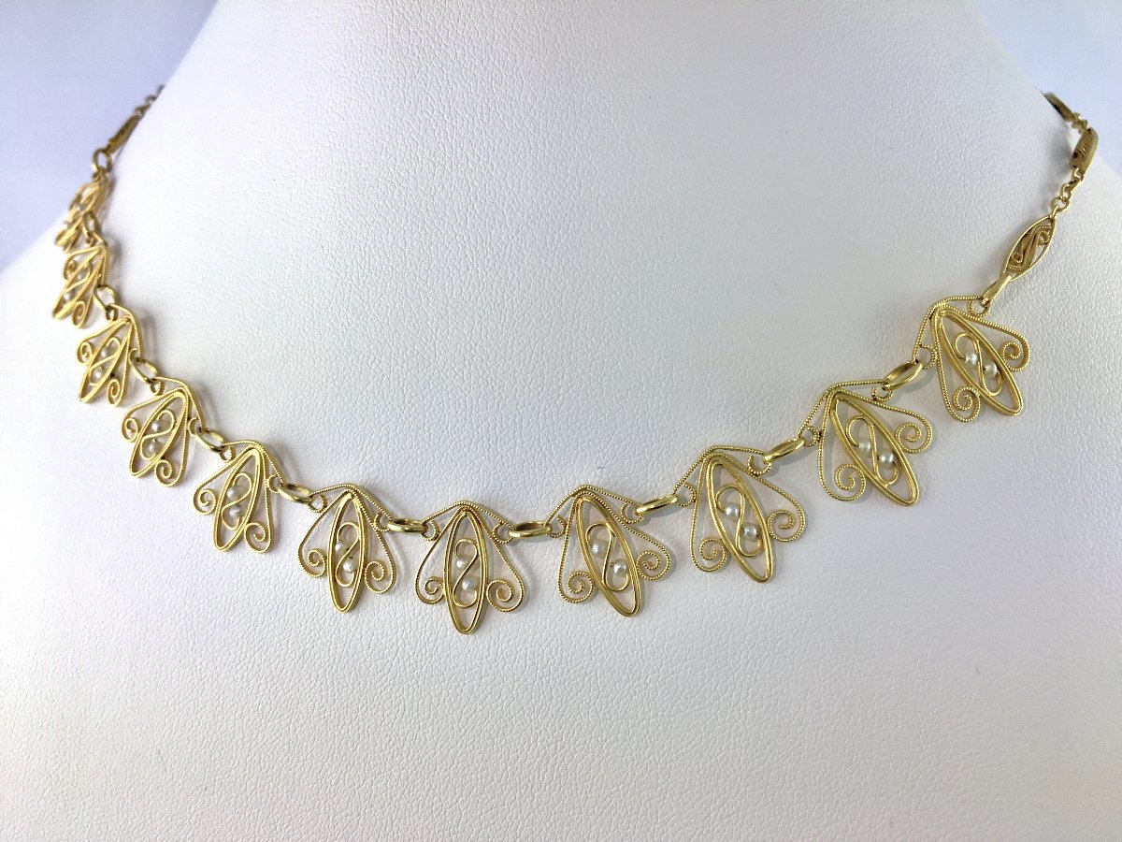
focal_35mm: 29
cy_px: 421
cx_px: 561
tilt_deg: -19.9
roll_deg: -0.8
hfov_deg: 61.7
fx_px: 940
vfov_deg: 48.2
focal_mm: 4.15
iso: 25
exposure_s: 1/291
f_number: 2.2
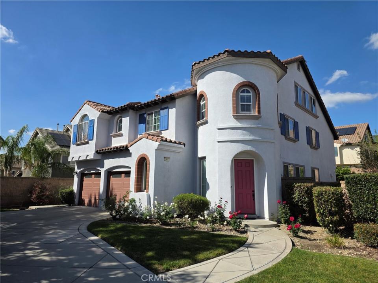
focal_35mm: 23
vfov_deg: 58.9
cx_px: 189
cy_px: 142
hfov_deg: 73.9
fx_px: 251
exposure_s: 1/6355
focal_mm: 6.3
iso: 80
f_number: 1.7
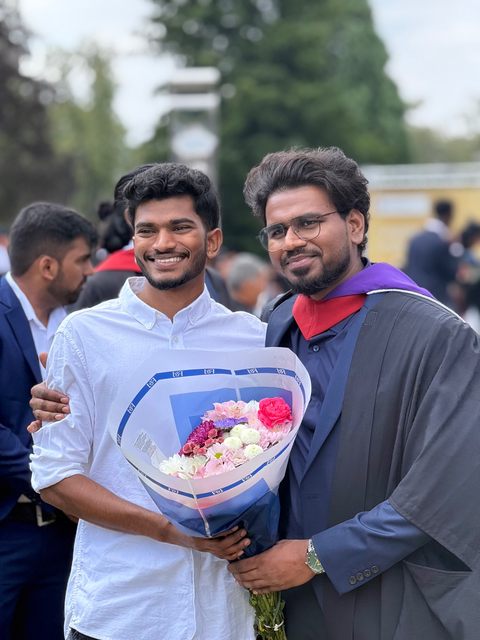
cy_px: 320
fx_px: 2219
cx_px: 240
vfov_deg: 16.4
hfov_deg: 12.3
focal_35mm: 120
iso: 64
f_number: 2.8
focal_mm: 15.66
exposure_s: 1/477
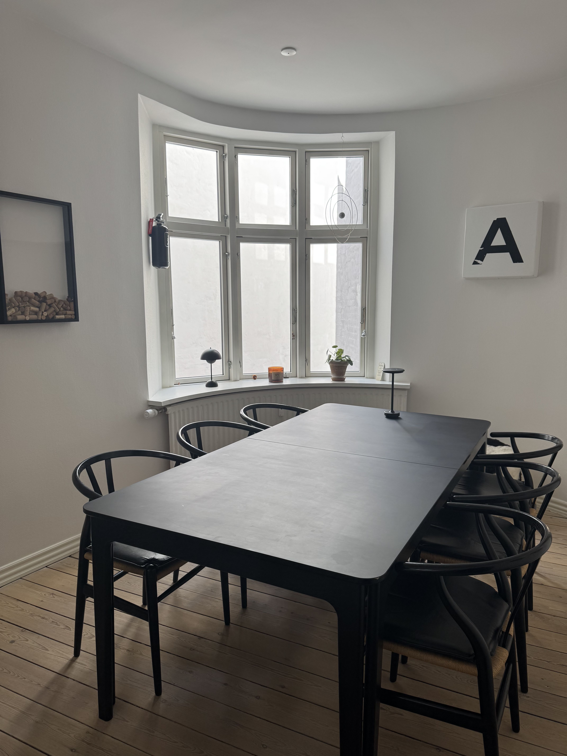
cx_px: 284
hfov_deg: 56.8
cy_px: 378
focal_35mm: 24
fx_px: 524
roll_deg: +0.4
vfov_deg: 71.6
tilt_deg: -5.7
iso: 50
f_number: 1.78
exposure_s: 1/121
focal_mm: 6.76
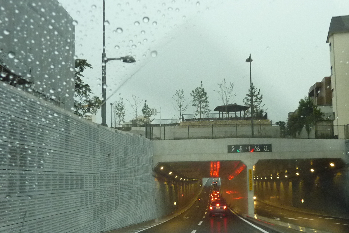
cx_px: 211
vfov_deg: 34.8
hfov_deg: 50.3
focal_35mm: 38
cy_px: 149
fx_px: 368
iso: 250
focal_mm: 4.1
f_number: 3.3
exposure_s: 1/30
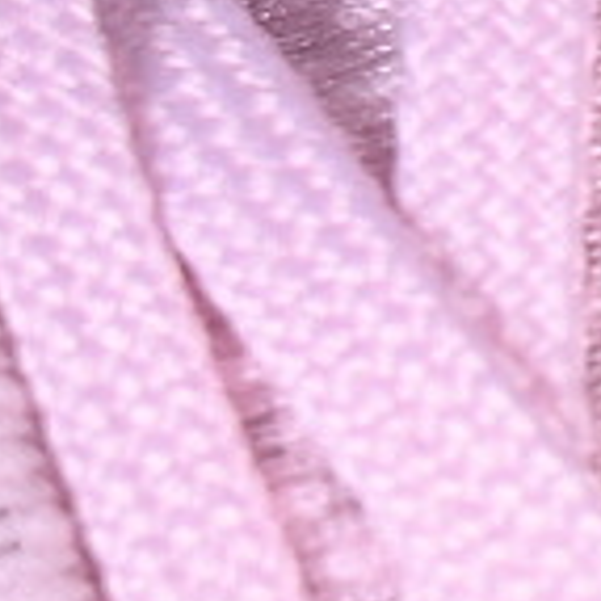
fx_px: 9448
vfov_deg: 3.6
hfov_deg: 3.5
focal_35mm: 481
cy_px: 21
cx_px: 2093
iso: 160
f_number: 7.1
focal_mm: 50
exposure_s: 1/80
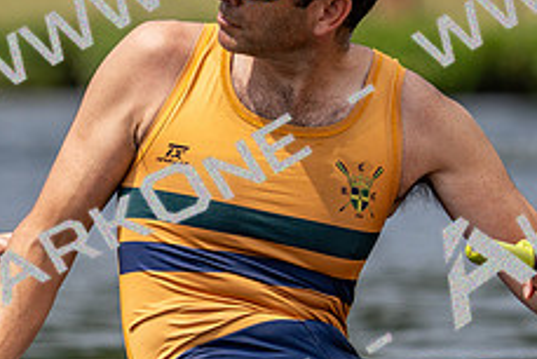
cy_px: 107
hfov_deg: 2.2
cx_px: 242
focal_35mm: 953
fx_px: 14224
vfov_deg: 1.4
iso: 250
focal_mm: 376
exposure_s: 1/1600
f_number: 6.3
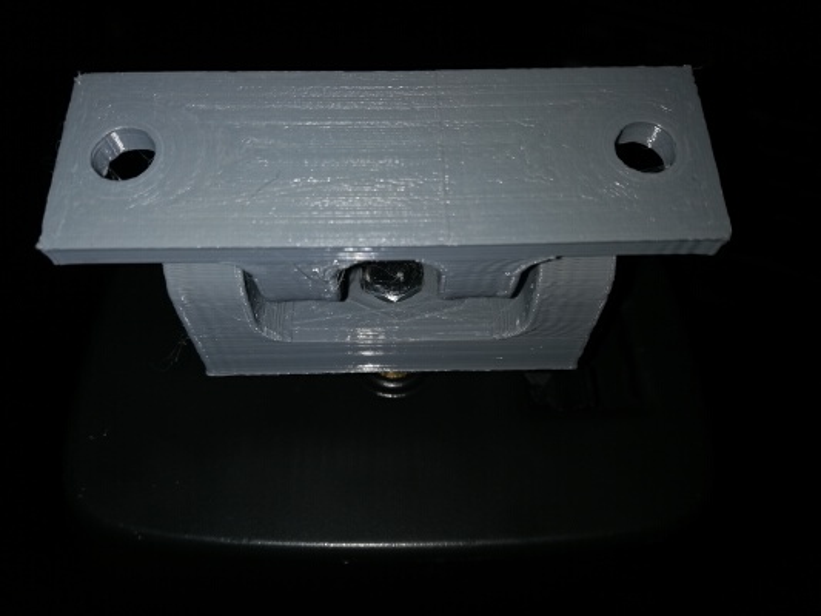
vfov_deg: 51.4
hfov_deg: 65.3
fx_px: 641
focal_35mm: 27
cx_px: 410
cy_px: 308
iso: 64
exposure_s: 1/100
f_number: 2.2
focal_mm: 3.81
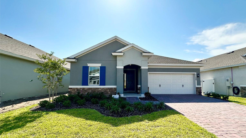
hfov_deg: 99.3
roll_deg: -0.6
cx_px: 129
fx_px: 104
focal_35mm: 16
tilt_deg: +3.3
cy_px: 76
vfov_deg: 66.9
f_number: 2.2
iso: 50
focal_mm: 2.22
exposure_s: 1/2212
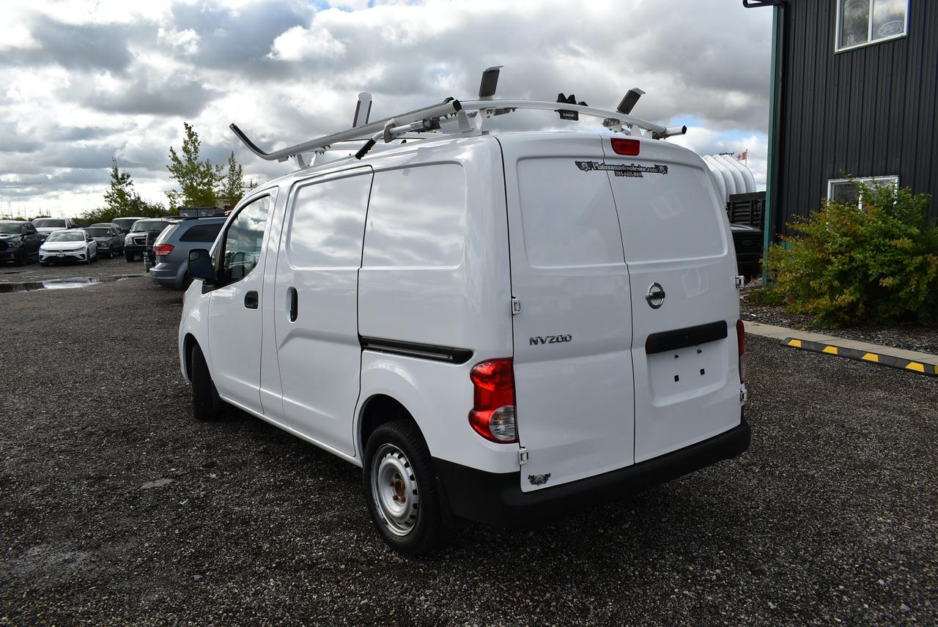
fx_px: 704
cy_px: 314
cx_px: 469
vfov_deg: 48.0
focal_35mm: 27
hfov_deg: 67.3
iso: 100
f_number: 9
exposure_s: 1/320
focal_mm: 18
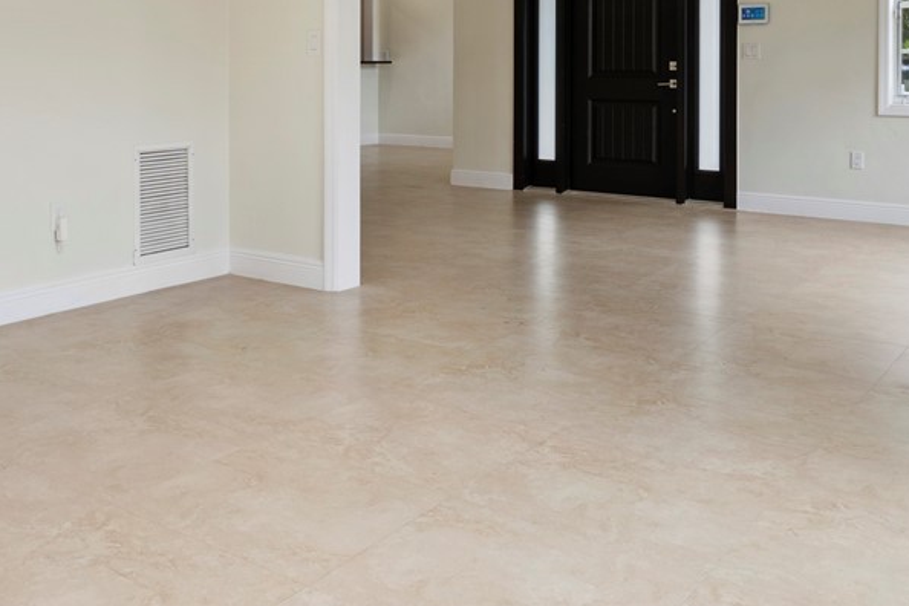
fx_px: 1010
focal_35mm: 40
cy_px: 51
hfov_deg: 46.6
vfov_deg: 31.7
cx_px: 220
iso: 100
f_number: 8
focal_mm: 14
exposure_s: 1/5
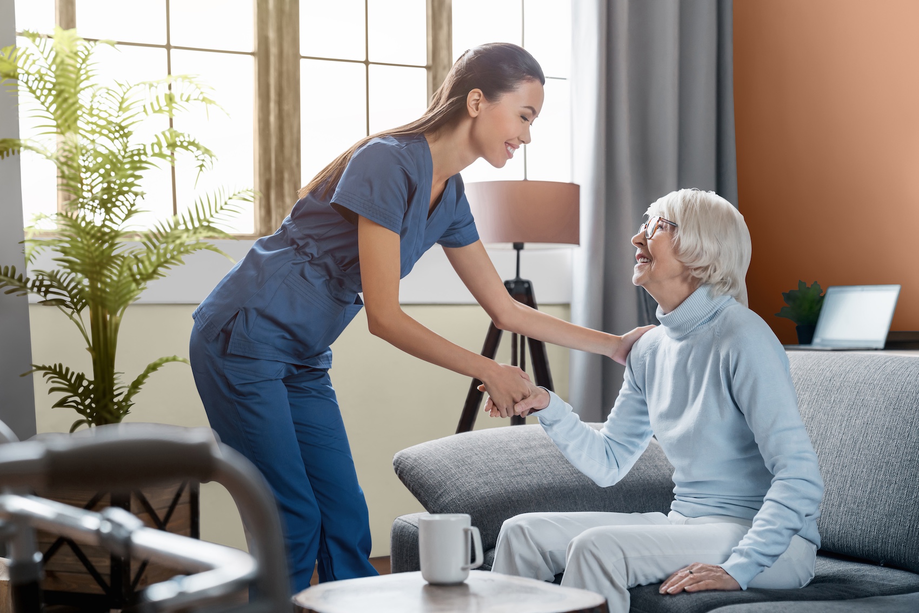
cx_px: 460
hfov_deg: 36.2
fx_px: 1404
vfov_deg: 24.6
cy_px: 306
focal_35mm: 55
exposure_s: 1/320
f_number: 3.2
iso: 640
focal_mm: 55
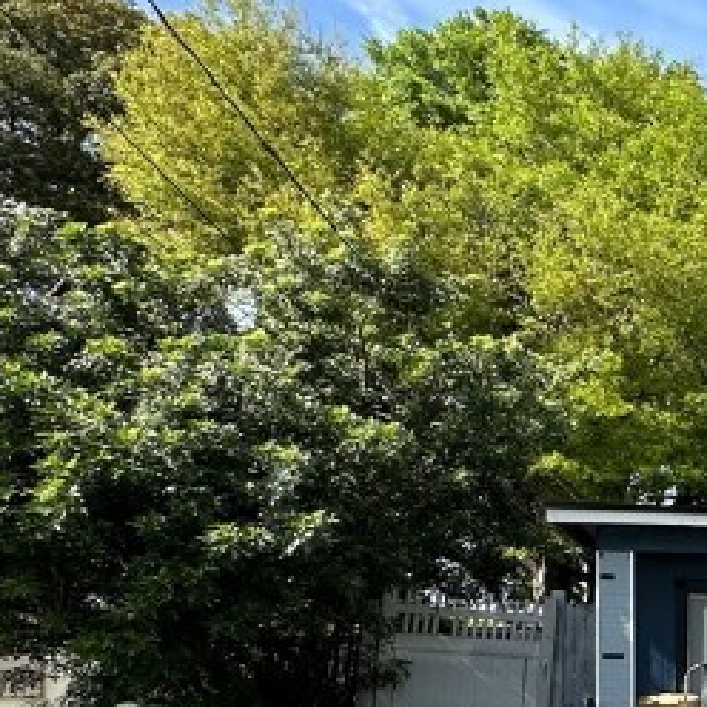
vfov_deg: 31.8
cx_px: 1234
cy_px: 636
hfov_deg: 22.2
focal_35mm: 51
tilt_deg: +0.9
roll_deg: -0.2
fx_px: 1178
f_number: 2.2
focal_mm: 2.22
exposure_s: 1/754
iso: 40
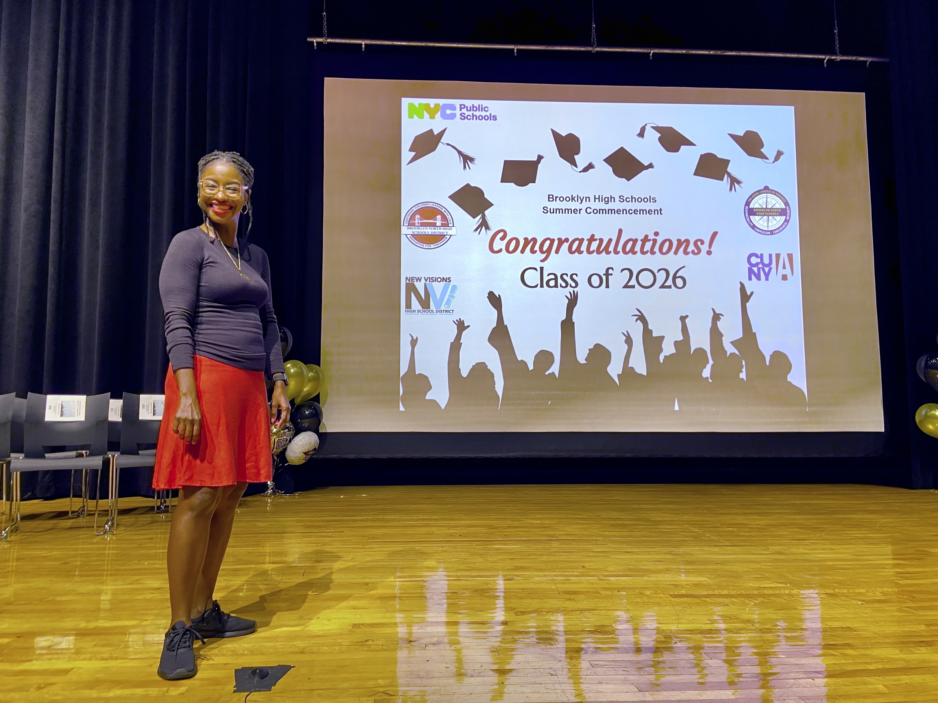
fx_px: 705
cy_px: 352
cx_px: 469
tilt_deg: +5.1
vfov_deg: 53.1
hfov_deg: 67.3
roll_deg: -0.6
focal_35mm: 26
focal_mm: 4.25
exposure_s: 1/60
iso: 80
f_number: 1.8
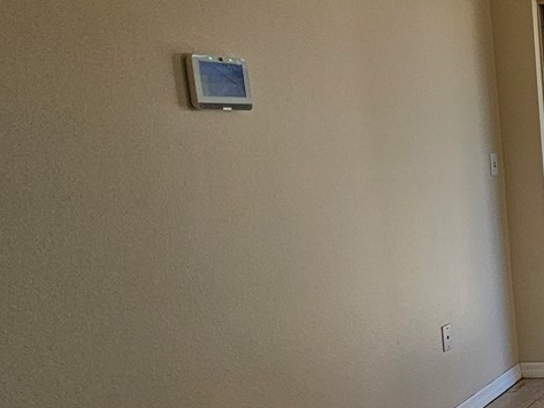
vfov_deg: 32.9
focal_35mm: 44
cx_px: 849
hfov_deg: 27.0
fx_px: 692
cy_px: 207
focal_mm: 2.2
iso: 50
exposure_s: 1/206
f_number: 2.2
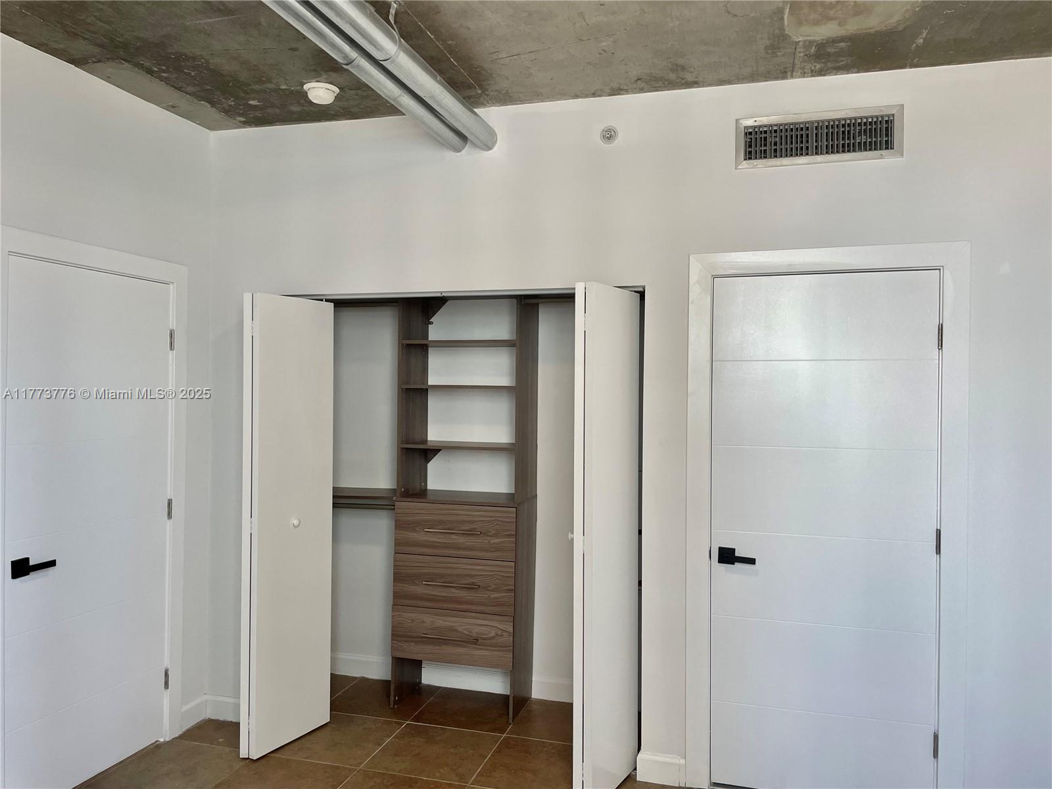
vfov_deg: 53.1
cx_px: 526
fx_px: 790
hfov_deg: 67.3
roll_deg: -0.4
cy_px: 394
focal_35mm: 26
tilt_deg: -0.1
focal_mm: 4.2
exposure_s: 1/120
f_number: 1.6
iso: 80
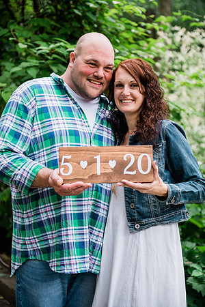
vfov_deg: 28.8
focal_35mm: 70
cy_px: 154
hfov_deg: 19.5
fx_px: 598
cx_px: 102
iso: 640
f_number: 2.8
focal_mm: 70
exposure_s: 1/160
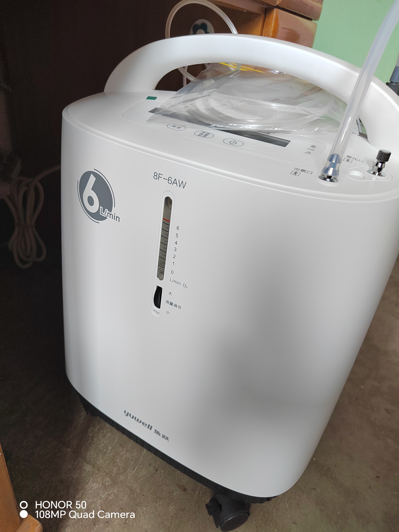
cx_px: 200
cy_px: 266
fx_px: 353
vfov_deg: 73.9
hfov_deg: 58.9
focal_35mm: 23
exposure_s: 1/100
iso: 1206
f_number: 1.9
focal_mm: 5.52
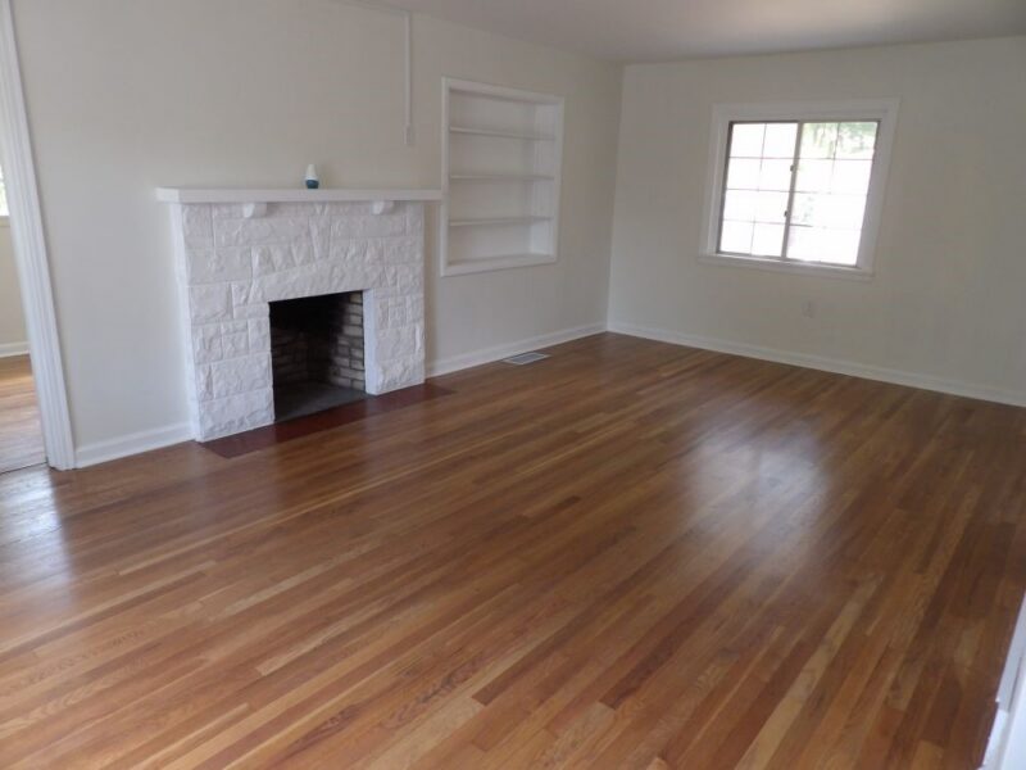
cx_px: 513
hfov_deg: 71.6
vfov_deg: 56.8
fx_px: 711
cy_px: 385
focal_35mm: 24
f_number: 3.2
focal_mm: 4.3
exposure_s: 1/33
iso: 200
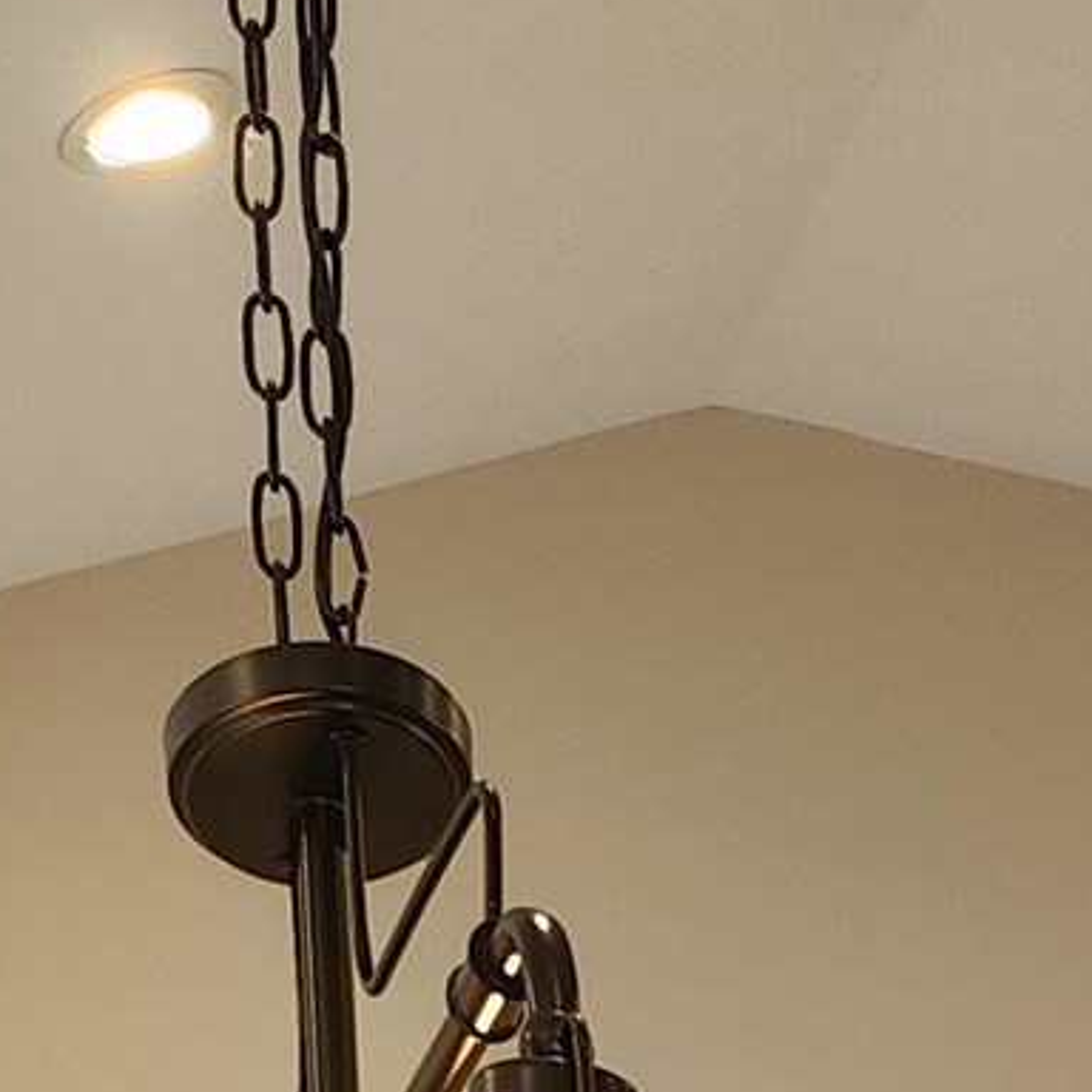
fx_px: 4354
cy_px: 3230
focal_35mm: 122
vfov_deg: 10.4
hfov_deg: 13.5
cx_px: 1649
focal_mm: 6.4
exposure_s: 1/120
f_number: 1.8
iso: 160
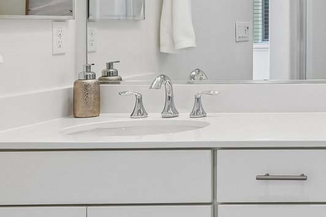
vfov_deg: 19.3
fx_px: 632
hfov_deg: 23.3
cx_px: 489
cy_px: 34
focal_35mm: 70
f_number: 8
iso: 640
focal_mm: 18.2
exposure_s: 1/25
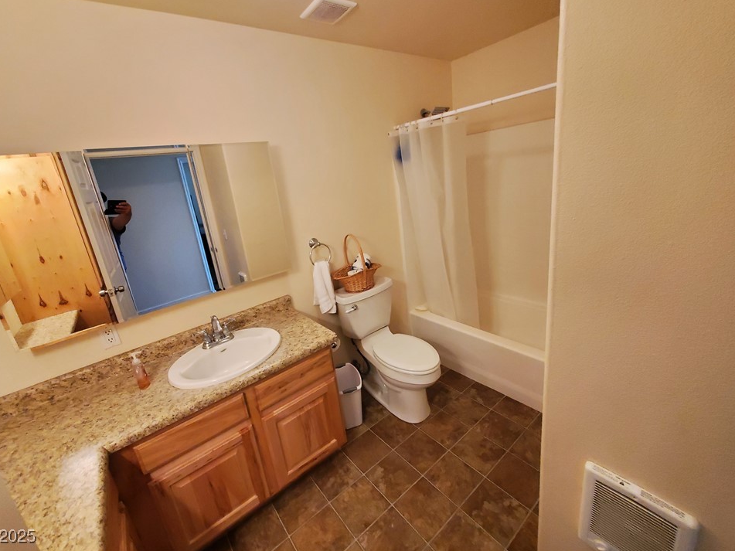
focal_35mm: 14
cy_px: 257
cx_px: 353
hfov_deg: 102.0
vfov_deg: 85.5
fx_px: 297
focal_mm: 1.8
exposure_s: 1/60
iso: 320
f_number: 2.2
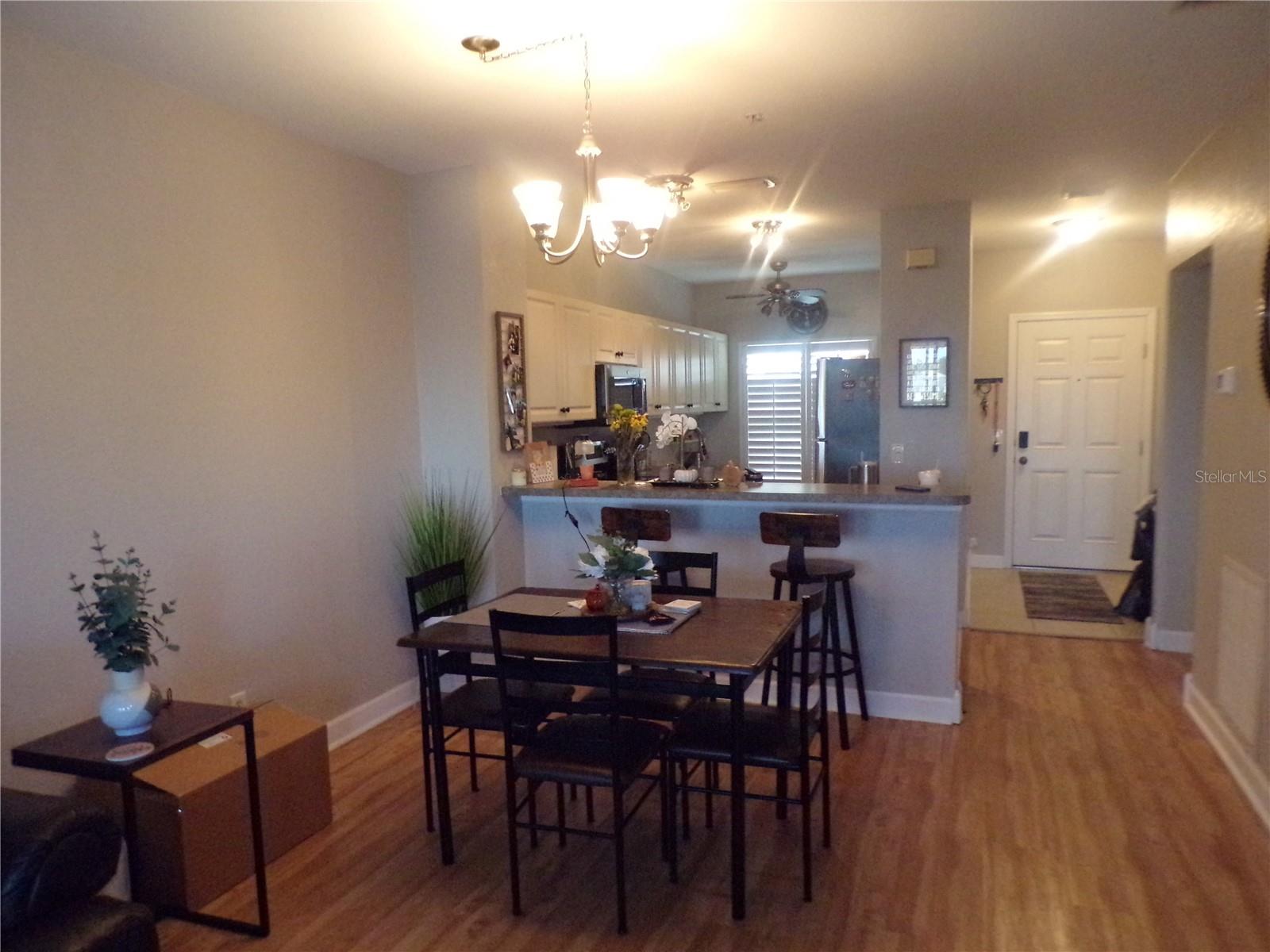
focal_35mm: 24
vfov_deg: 56.8
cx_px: 635
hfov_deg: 71.6
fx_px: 881
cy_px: 476
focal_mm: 4.3
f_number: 3
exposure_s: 1/60
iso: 800
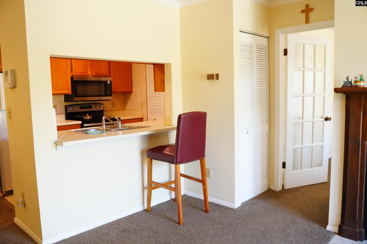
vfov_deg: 43.6
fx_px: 306
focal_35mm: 30
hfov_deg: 61.9
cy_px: 122
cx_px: 184
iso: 6400
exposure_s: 1/200
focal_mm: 30
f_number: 5.6
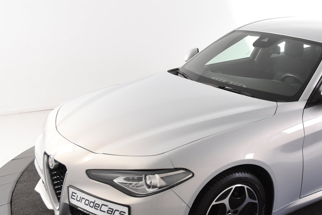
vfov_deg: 24.5
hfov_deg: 35.5
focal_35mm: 55
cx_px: 239
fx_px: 492
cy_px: 142
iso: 1600
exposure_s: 1/80
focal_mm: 24
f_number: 4.5
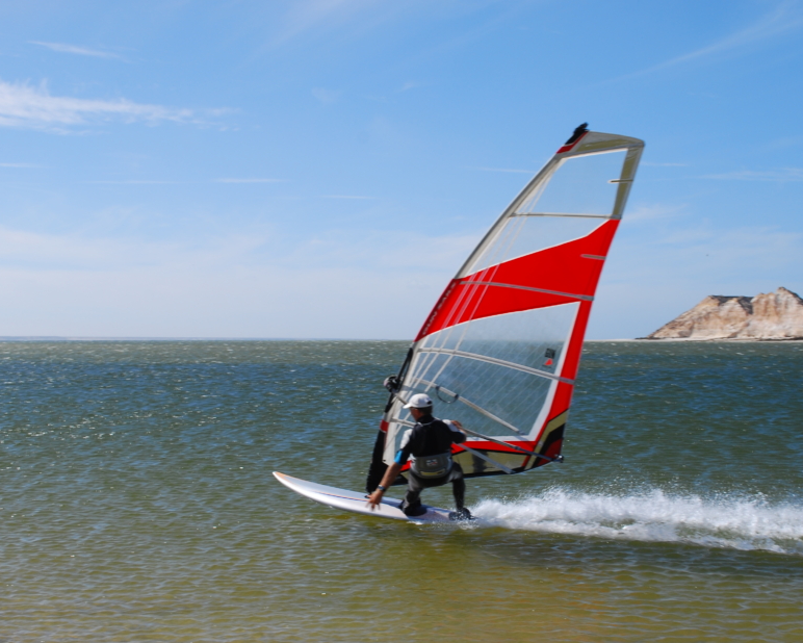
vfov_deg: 28.1
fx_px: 1284
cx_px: 422
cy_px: 328
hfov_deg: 34.7
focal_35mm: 54
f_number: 8
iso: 100
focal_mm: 30
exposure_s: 1/250
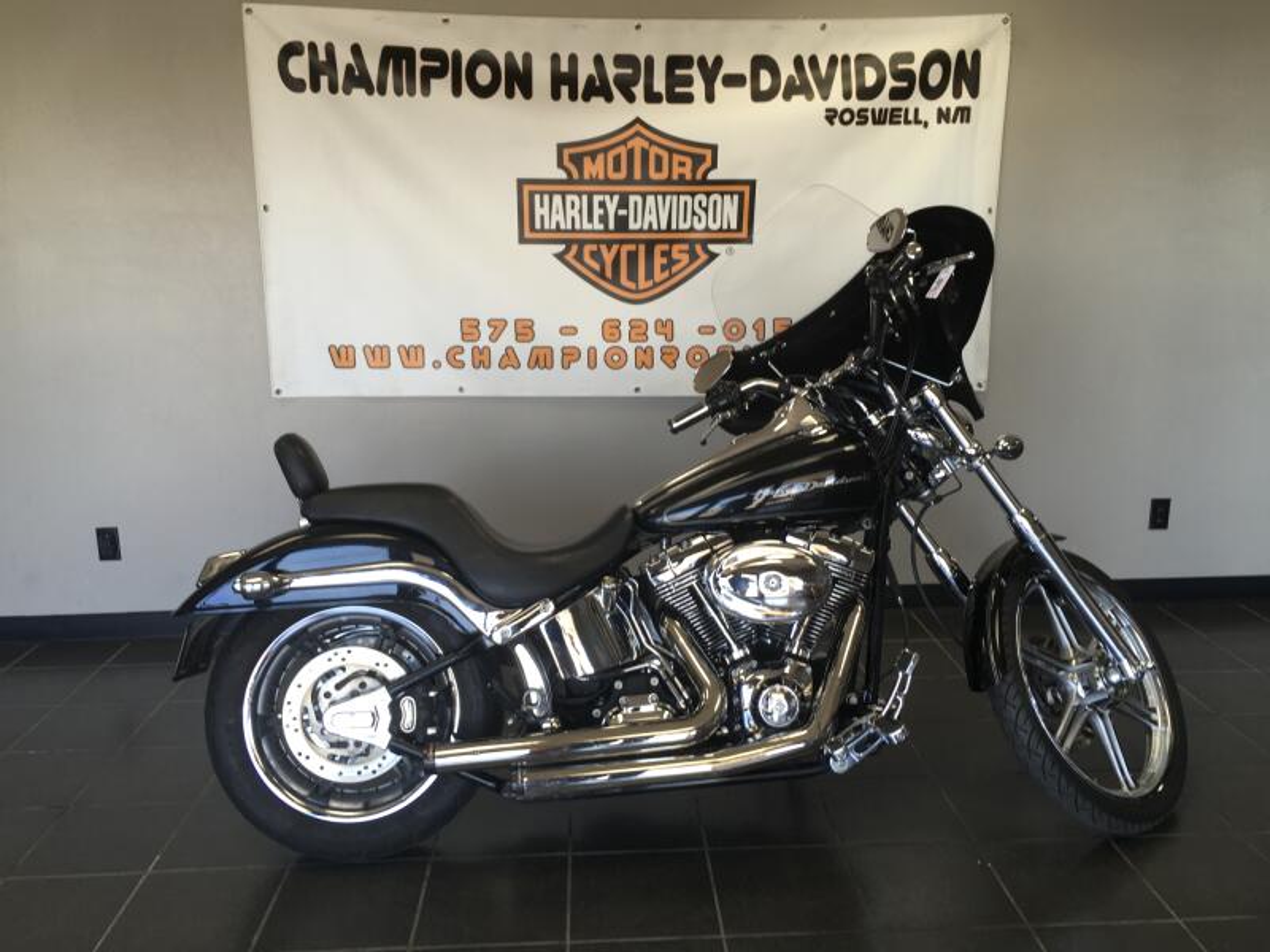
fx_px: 1064
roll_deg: +0.5
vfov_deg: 48.2
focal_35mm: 29
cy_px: 476
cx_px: 635
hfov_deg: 61.7
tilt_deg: -13.4
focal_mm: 4.15
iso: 25
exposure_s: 1/50
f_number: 2.2
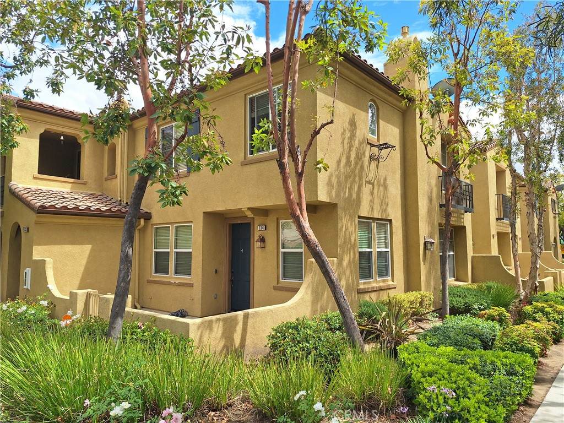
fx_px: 375
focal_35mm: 23
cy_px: 212
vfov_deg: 58.9
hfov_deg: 73.9
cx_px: 282
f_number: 1.8
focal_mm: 5.54
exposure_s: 1/1757
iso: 40
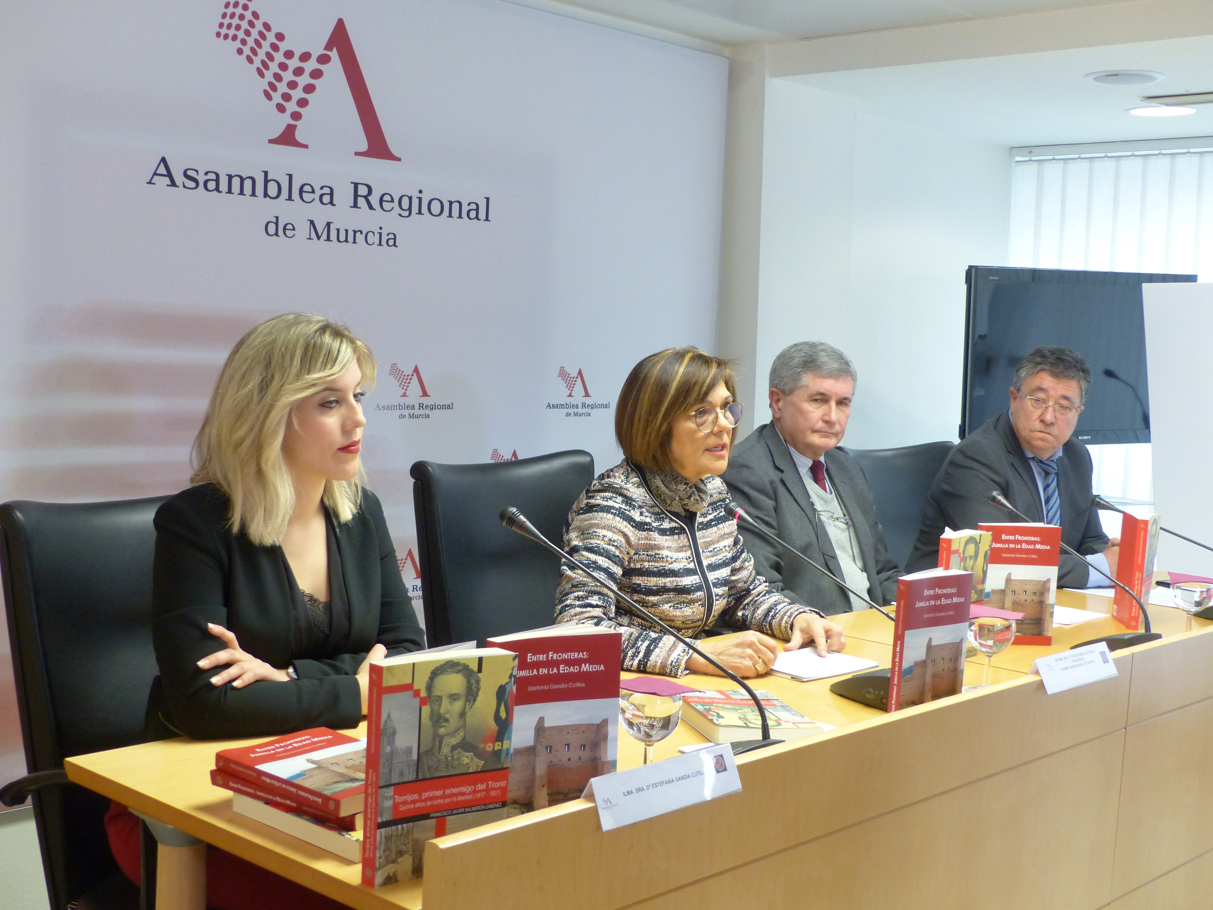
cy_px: 455
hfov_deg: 42.1
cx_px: 606
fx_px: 1577
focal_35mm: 45
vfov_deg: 32.2
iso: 320
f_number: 2.8
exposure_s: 1/60
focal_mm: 8.1
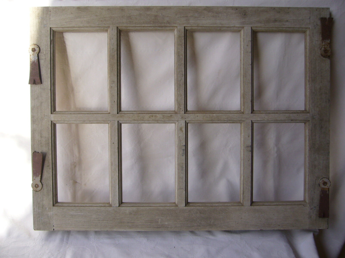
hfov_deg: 52.6
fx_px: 349
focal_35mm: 35
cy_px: 129
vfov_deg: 40.7
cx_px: 172
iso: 80
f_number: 2.8
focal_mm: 5.8
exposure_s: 1/200
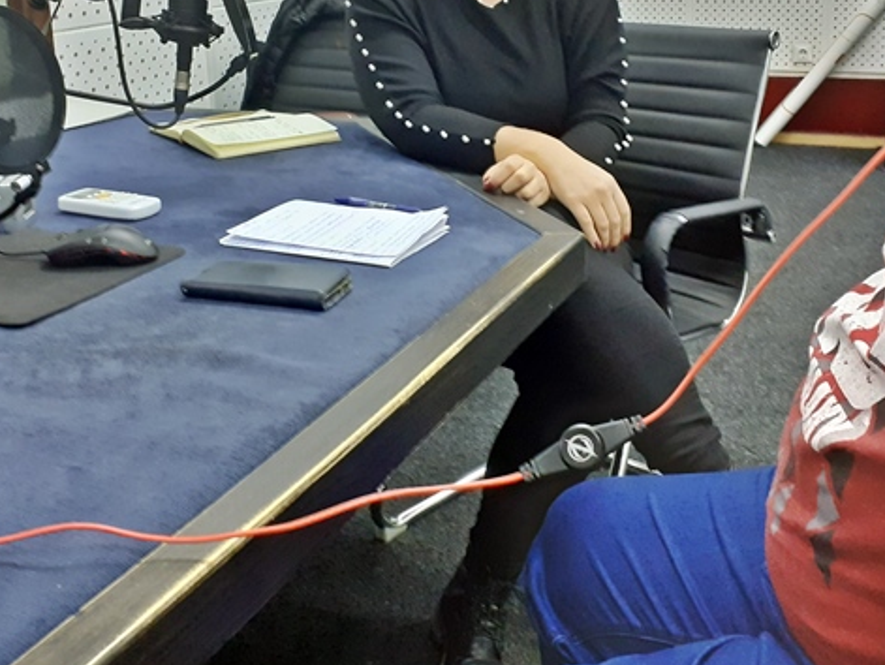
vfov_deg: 33.0
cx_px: 440
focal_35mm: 43
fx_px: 1100
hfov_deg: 43.8
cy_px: 168
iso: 200
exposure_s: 1/25
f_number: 1.9
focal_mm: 3.6
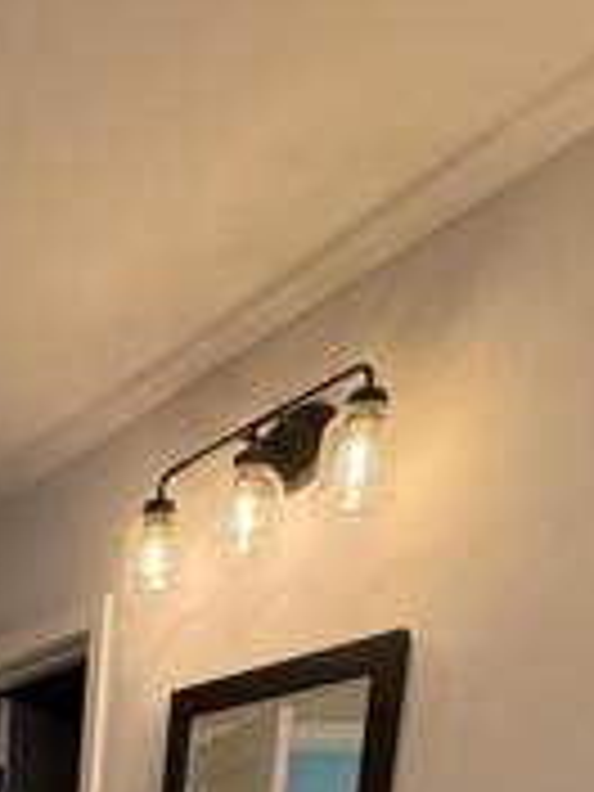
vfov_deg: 26.4
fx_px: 1167
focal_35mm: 51
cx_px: -36
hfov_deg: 26.6
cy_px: 1206
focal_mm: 2.22
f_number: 2.2
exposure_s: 1/120
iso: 125
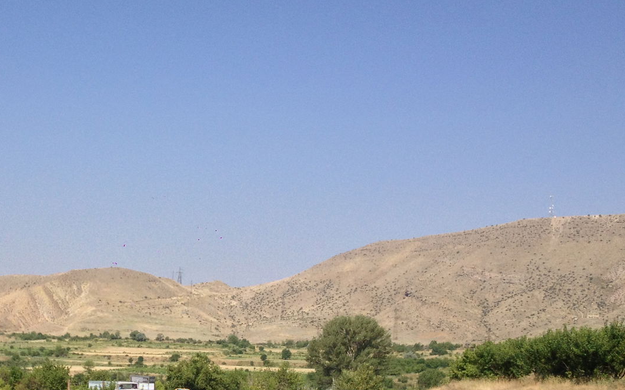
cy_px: 323
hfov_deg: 30.1
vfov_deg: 19.2
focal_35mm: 67
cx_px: 156
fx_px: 1141
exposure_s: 1/1783
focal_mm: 4.28
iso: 50
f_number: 2.4
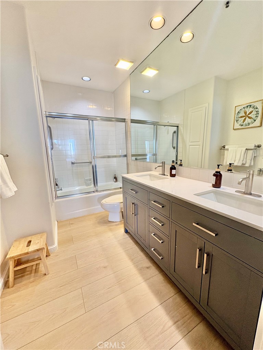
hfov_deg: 85.7
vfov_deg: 102.1
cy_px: 175
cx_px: 132
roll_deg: +0.8
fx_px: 142
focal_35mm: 14
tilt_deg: -9.7
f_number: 2.2
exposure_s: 1/60
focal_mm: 2.22
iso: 125
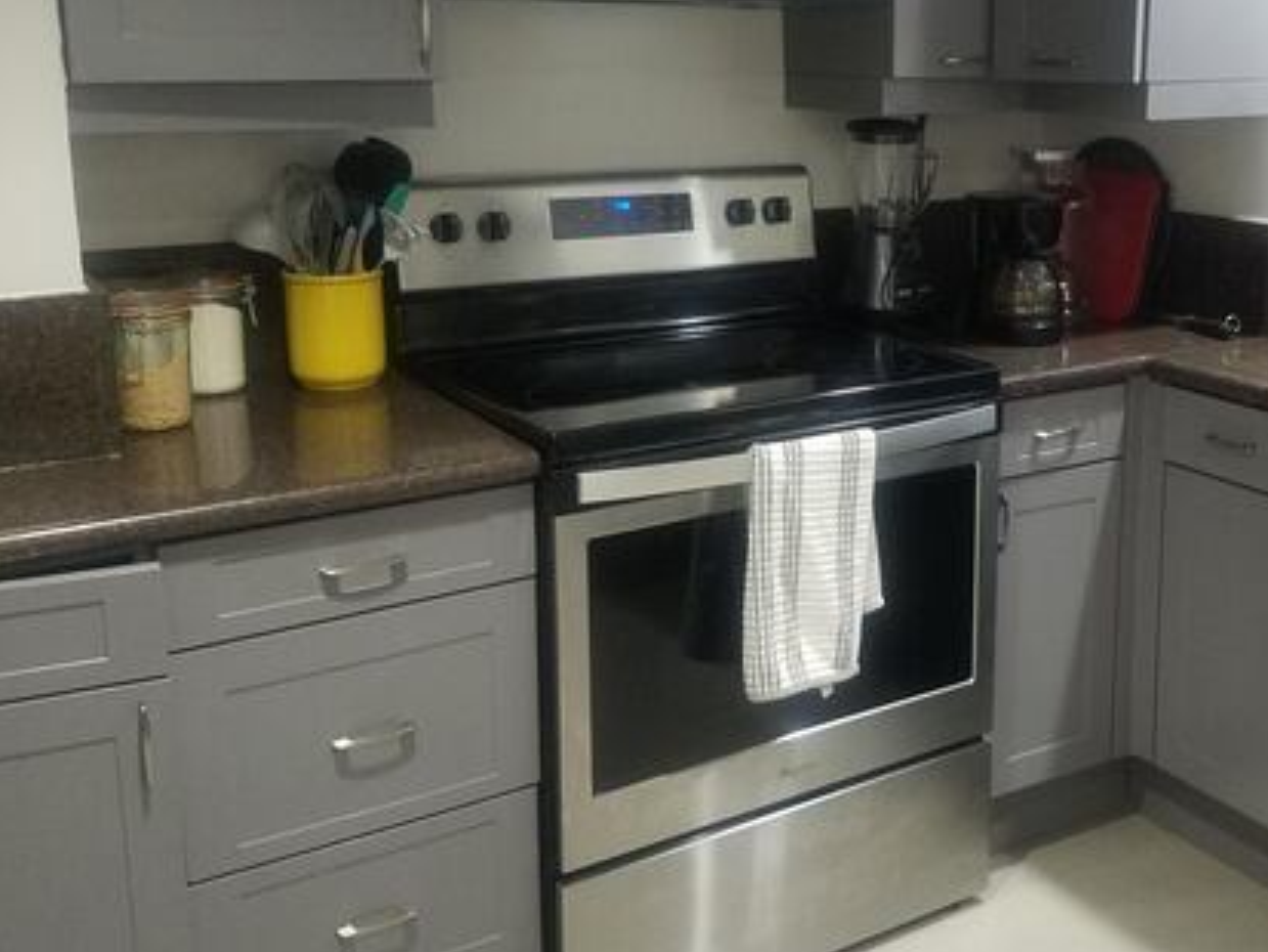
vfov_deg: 34.1
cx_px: 916
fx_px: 1539
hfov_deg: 43.6
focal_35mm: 42
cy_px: 319
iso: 250
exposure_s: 1/20
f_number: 1.7
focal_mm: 4.2
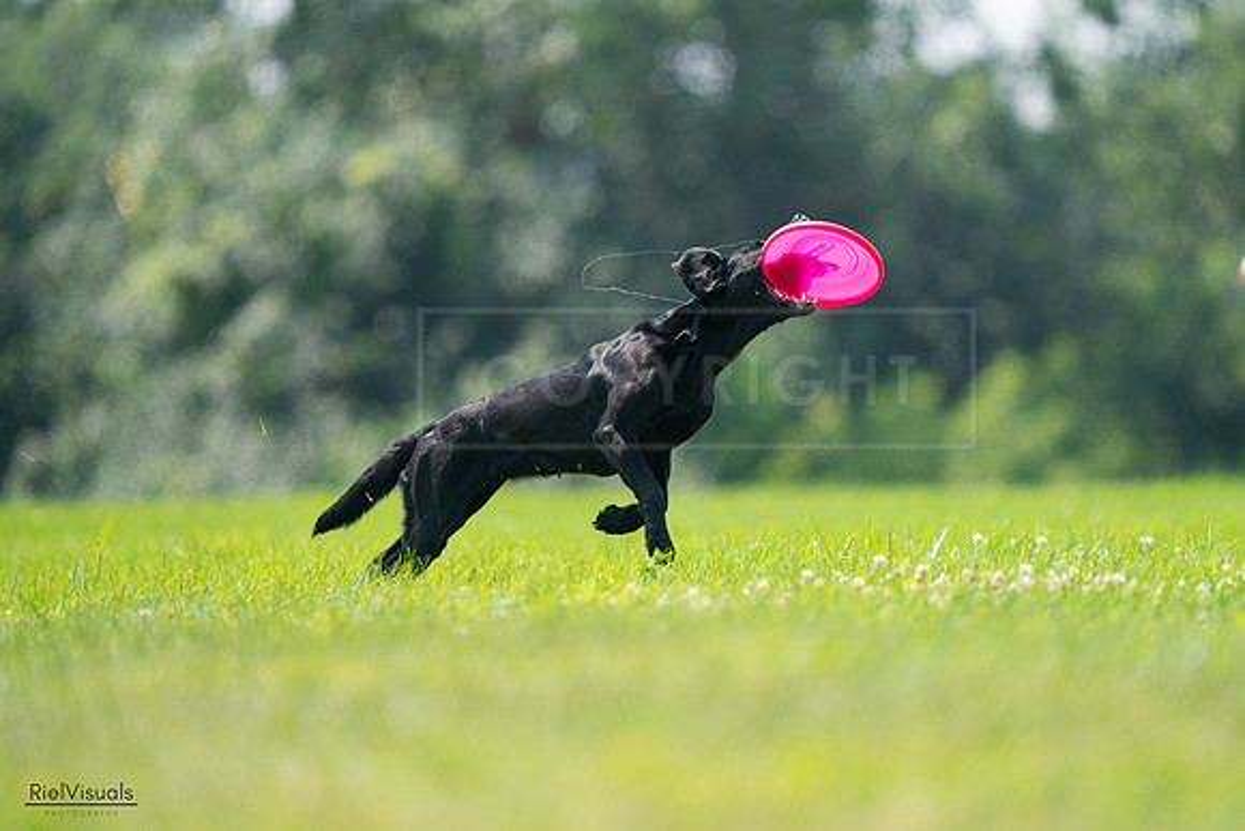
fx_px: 20754
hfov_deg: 3.4
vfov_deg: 2.3
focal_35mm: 600
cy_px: 416
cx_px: 622
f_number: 6.3
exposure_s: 1/4000
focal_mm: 600
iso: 2500
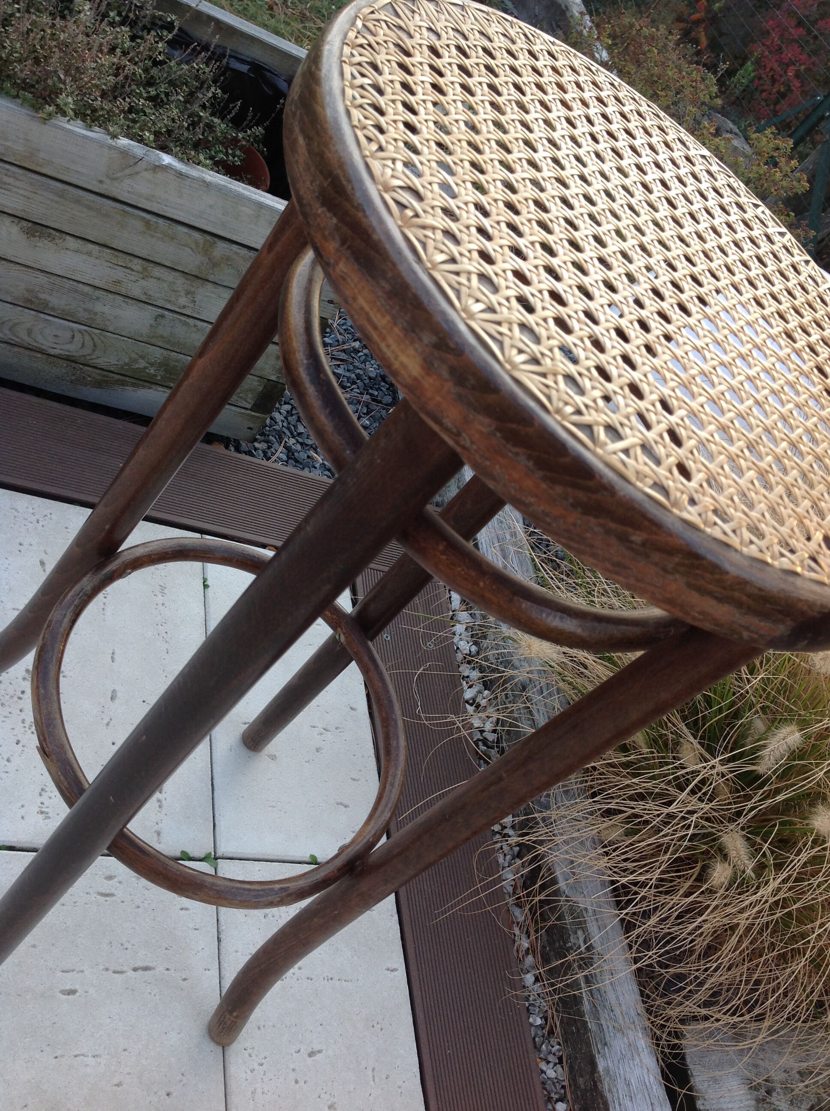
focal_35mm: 35
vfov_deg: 52.7
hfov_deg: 40.6
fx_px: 1122
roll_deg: -43.0
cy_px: 556
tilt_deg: -40.5
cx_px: 415
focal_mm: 4.28
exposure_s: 1/124
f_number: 2.4
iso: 50
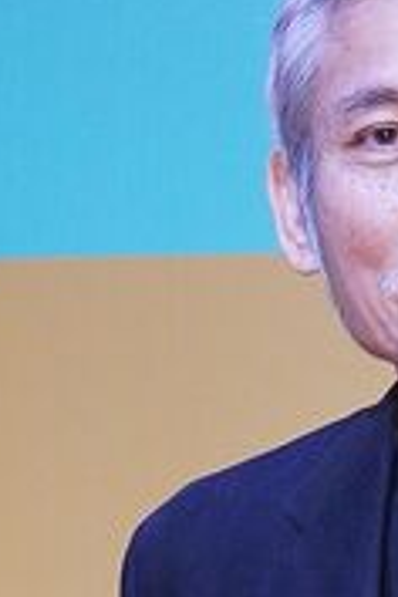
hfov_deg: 3.4
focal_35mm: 396
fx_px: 6566
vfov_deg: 5.1
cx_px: 971
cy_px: 1218
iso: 4000
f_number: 8
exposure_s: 1/160
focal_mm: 73
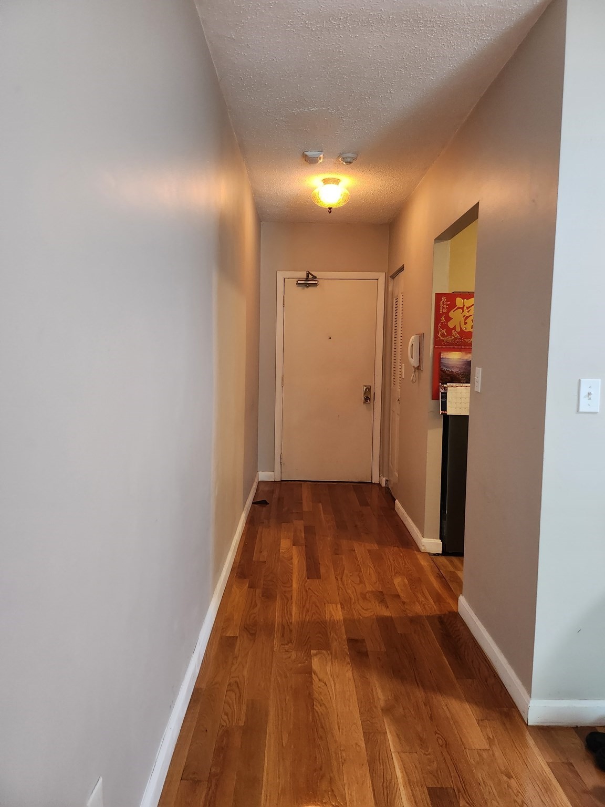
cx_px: 302
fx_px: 559
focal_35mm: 24
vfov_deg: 71.6
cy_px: 404
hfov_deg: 56.8
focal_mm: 5
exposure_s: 1/120
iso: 800
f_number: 1.8
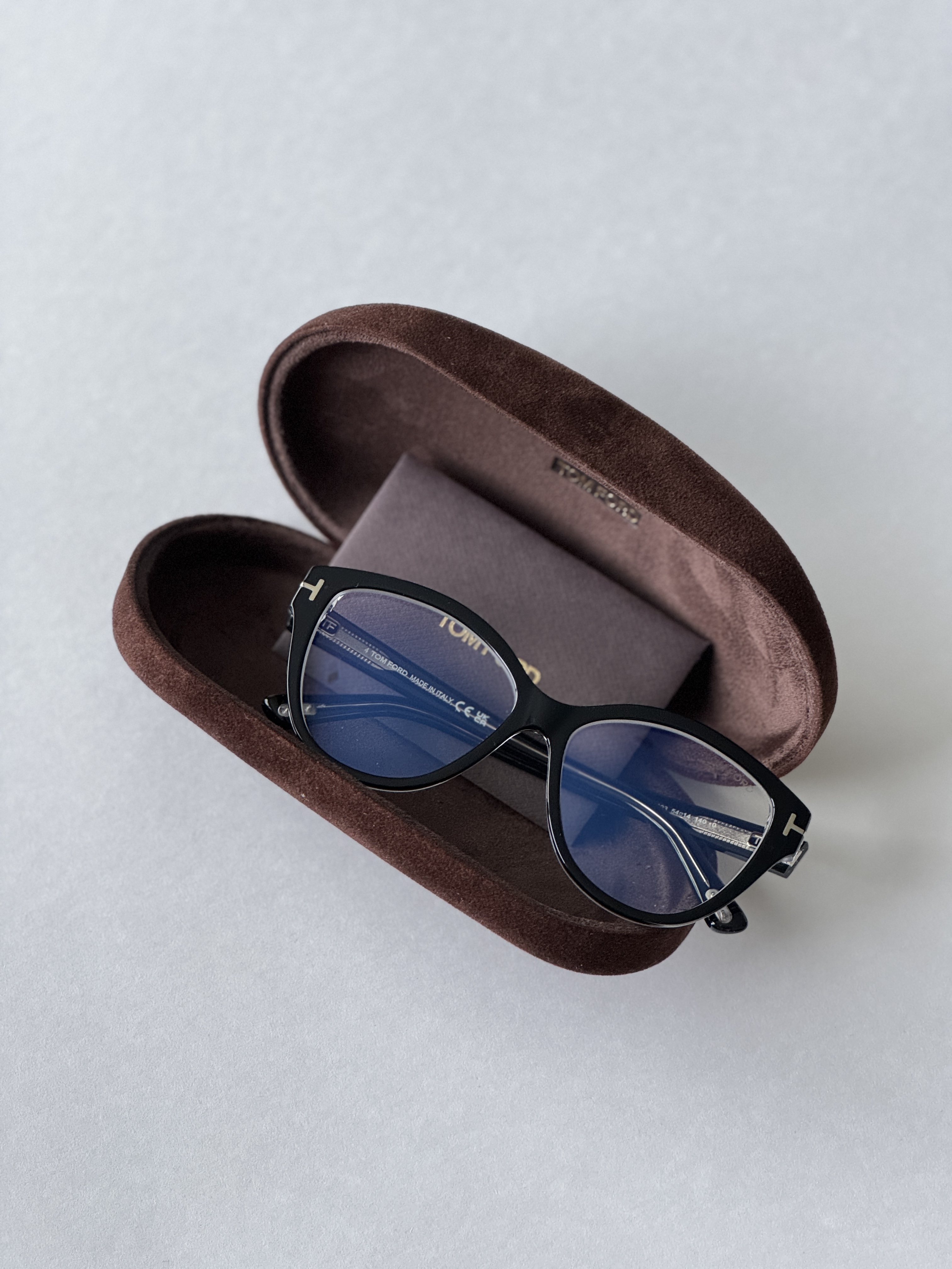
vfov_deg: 25.3
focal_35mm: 77
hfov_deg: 19.1
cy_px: 634
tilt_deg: -67.7
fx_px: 2824
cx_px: 476
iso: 400
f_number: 2.8
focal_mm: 9
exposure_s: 1/60
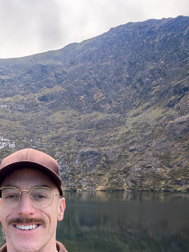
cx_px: 29
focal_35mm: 31
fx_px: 226
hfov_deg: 42.7
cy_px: 206
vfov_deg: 53.9
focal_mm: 2.71
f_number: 2.2
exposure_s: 1/3436
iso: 53
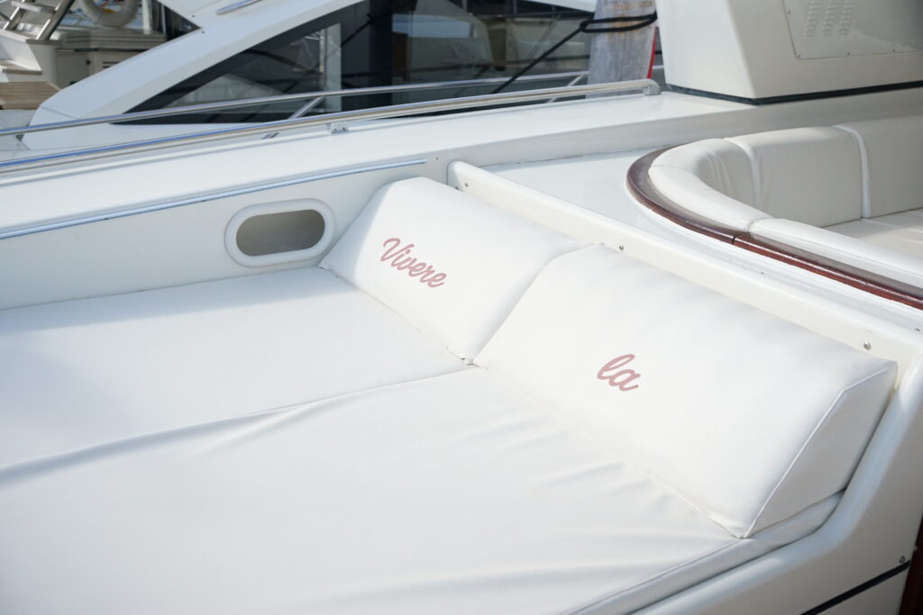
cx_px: 462
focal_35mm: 36
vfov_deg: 36.9
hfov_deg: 53.1
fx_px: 923
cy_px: 308
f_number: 3.5
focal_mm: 36
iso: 1000
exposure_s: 1/4000
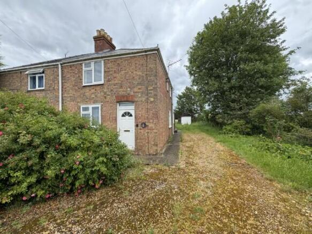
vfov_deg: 85.7
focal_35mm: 14
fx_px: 126
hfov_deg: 102.1
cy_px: 117
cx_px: 156
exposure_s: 1/556
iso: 40
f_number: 2.2
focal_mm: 2.22
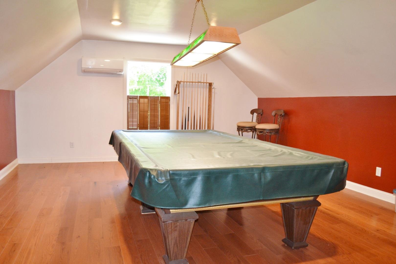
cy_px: 132
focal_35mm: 27
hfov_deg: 67.4
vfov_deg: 47.9
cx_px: 198
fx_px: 297
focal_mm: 18
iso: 800
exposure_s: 1/60
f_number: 3.5
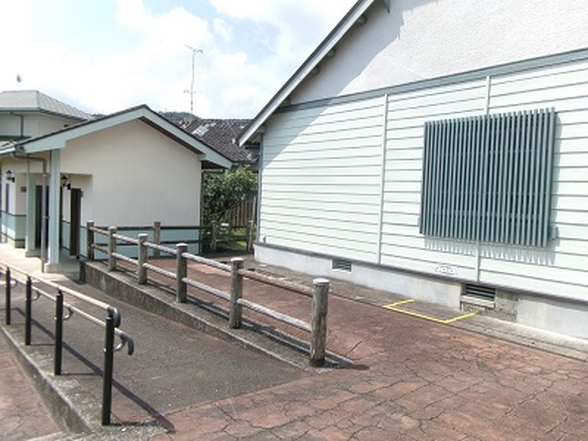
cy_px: 220
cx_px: 294
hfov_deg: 63.4
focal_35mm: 28
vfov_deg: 49.7
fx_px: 476
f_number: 10.8
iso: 100
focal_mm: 5.1
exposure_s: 1/110
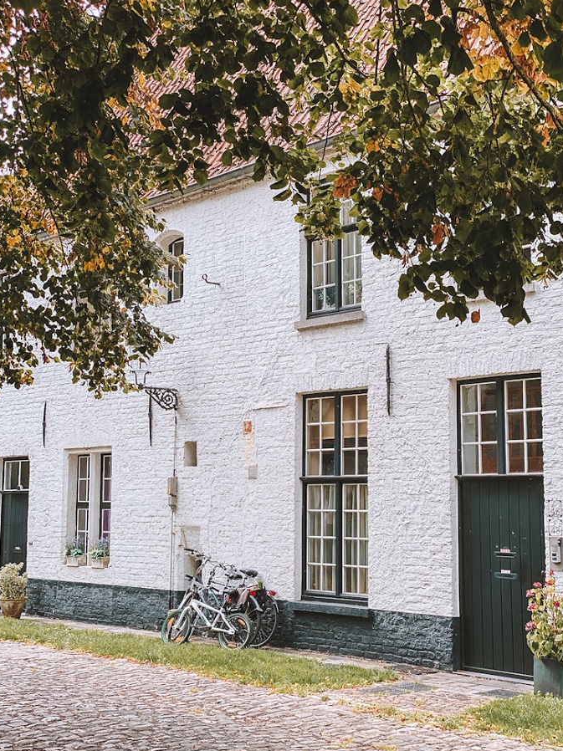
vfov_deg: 34.9
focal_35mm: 55
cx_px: 289
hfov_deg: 26.5
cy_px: 384
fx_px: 1193
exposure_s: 1/420
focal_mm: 6
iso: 20
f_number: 2
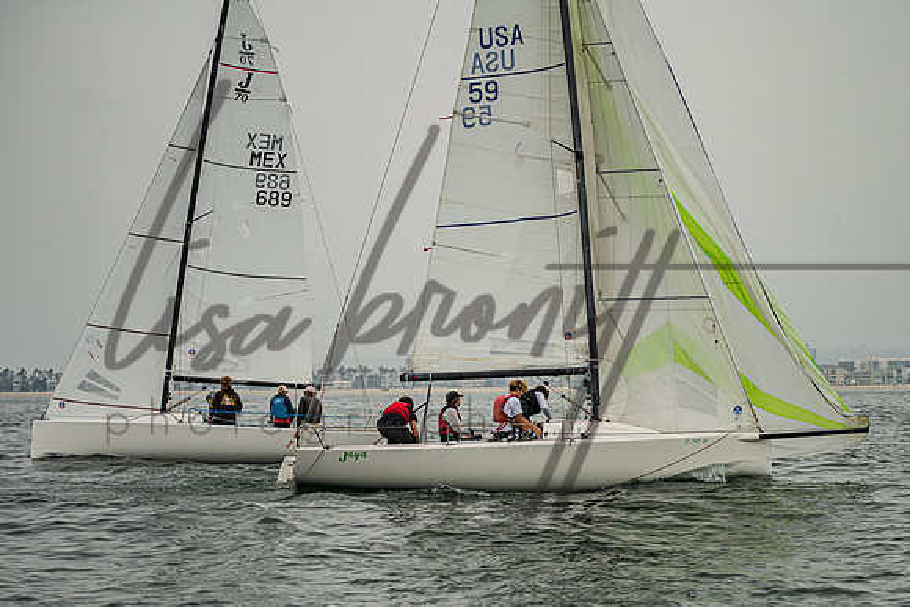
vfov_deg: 10.9
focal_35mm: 126
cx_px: 486
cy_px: 378
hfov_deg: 16.3
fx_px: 3185
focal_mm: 100
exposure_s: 1/4000
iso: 200
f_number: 4.5
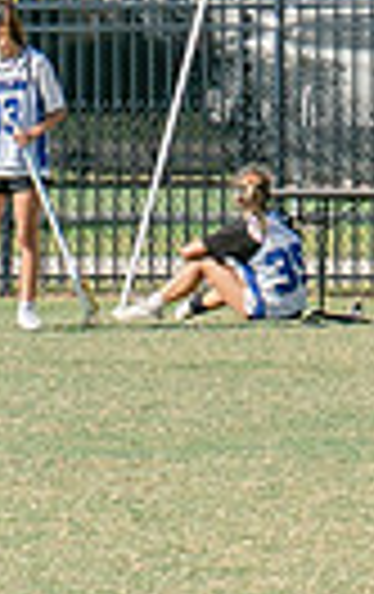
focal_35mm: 802
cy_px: 360
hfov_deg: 1.6
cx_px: 1835
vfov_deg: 2.6
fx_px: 13023
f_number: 5.6
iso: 250
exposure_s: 1/1000
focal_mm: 70
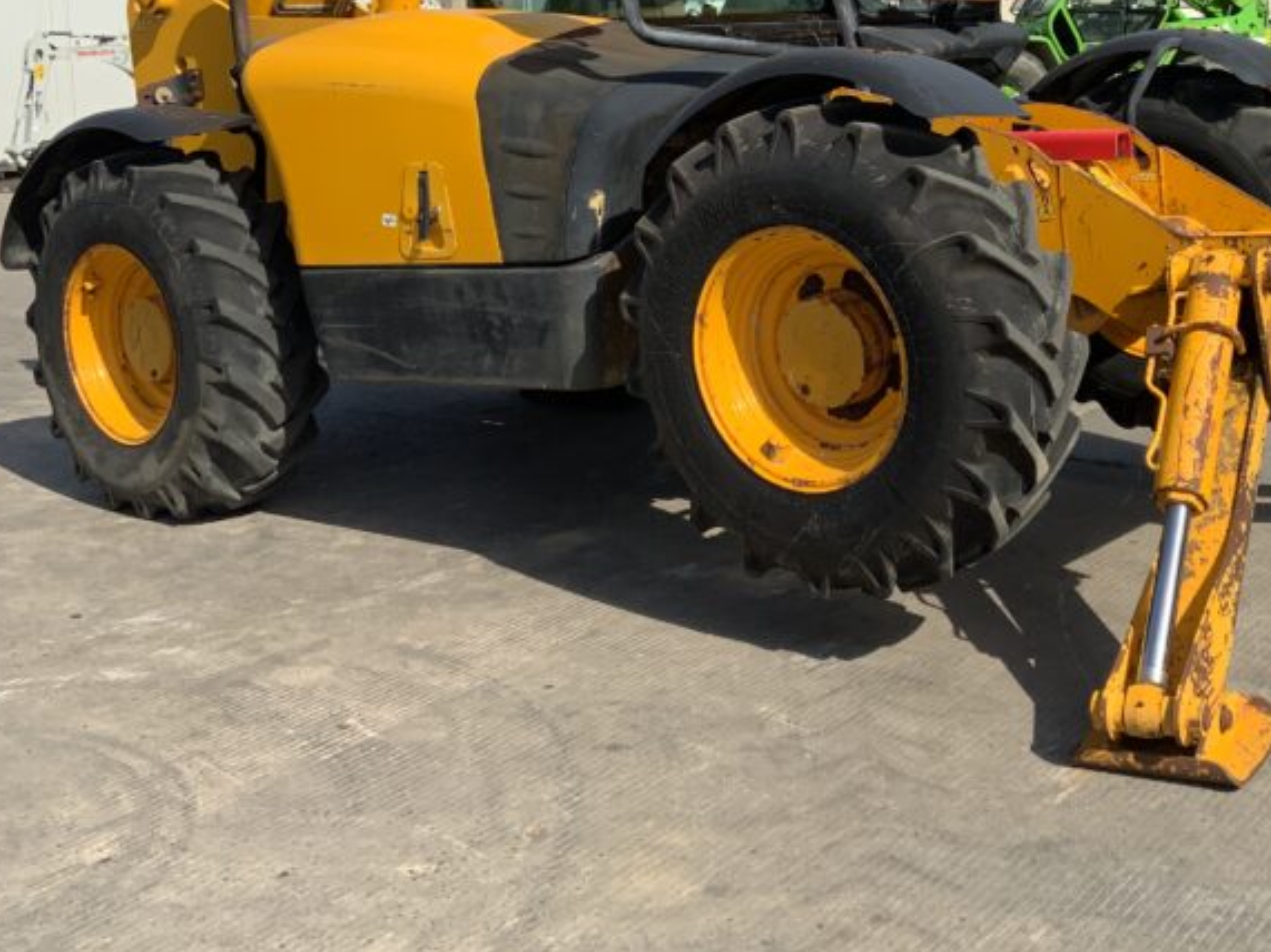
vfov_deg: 27.5
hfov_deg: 36.1
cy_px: 207
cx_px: 933
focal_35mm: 52
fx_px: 1909
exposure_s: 1/1675
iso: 16
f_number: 1.8
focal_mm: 3
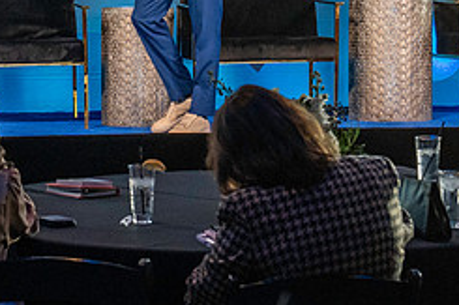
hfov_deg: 12.8
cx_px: 67
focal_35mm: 160
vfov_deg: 8.6
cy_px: 128
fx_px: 2039
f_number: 4.5
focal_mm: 49
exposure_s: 1/200
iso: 5000
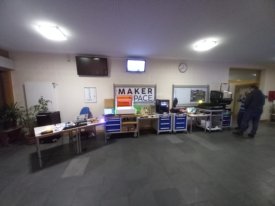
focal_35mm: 13
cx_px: 138
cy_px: 103
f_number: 2.2
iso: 400
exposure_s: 1/16.7
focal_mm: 1.13
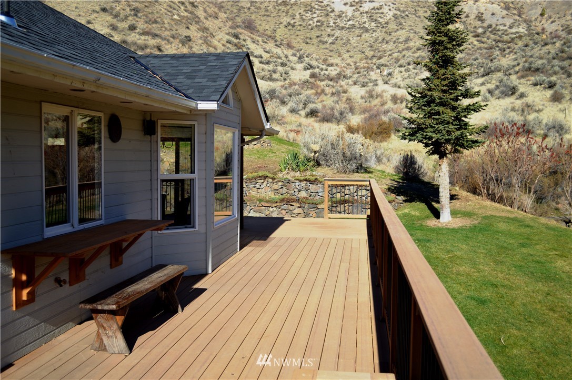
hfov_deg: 53.2
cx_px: 286
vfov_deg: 36.8
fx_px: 571
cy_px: 190
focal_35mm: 36
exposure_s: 1/640
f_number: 4
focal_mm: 24
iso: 100
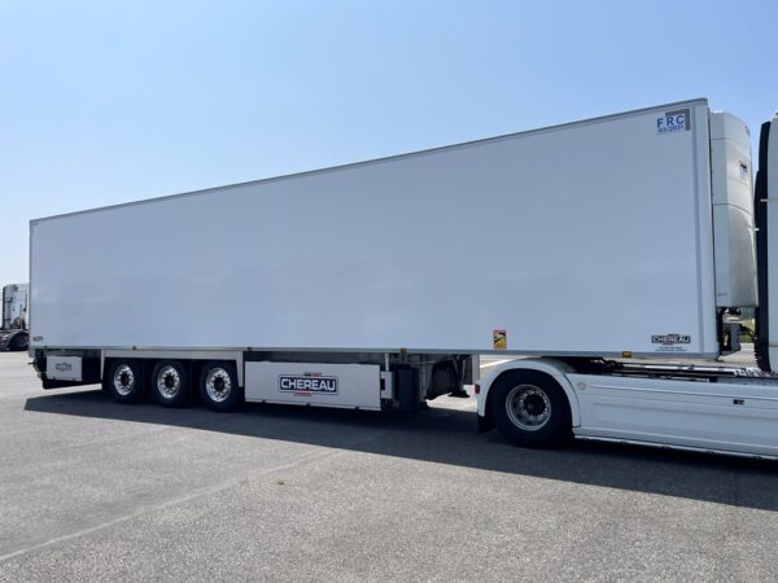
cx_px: 389
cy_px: 292
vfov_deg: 53.1
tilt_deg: +3.9
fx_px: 584
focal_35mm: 26
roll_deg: -1.8
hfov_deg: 67.3
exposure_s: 1/4464
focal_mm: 4.2
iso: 32
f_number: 1.6
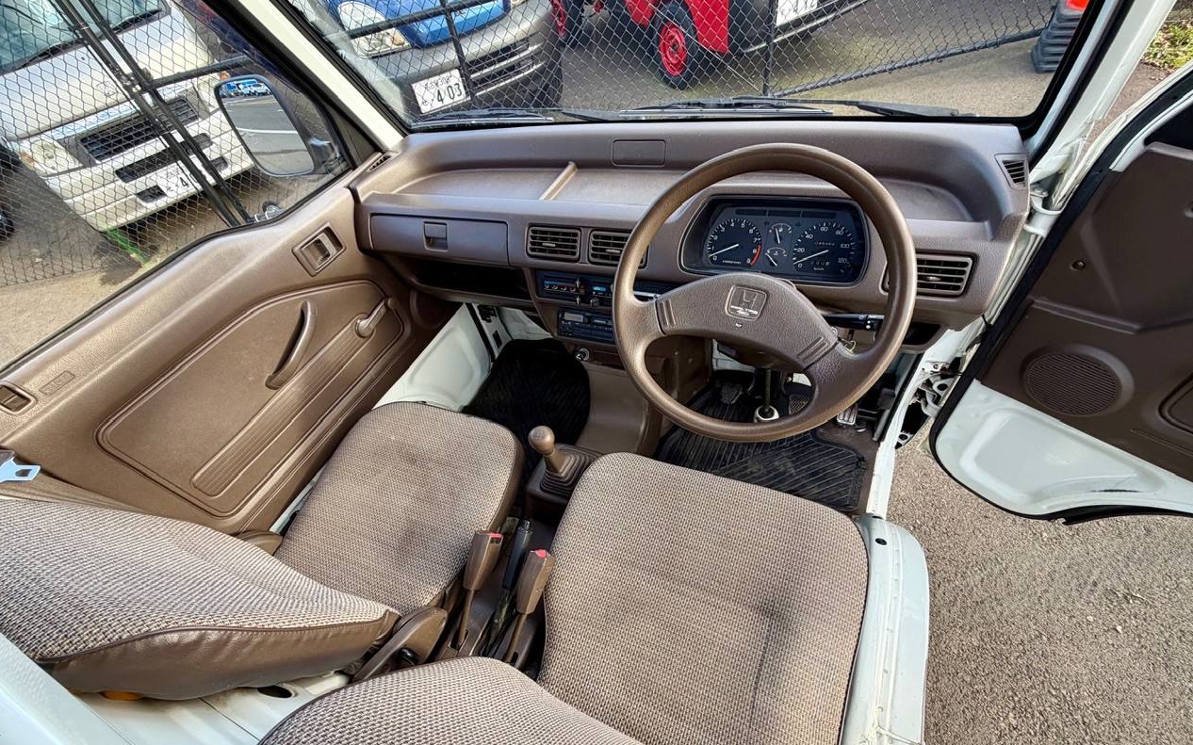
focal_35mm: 15
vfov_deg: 74.0
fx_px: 488
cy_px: 445
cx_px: 596
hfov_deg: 101.5
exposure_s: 1/121
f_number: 2.2
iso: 64
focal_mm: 2.22
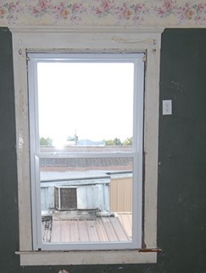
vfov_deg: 31.8
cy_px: 238
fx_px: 459
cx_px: 84
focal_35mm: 58
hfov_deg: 25.2
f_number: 5
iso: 200
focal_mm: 12
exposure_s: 1/60
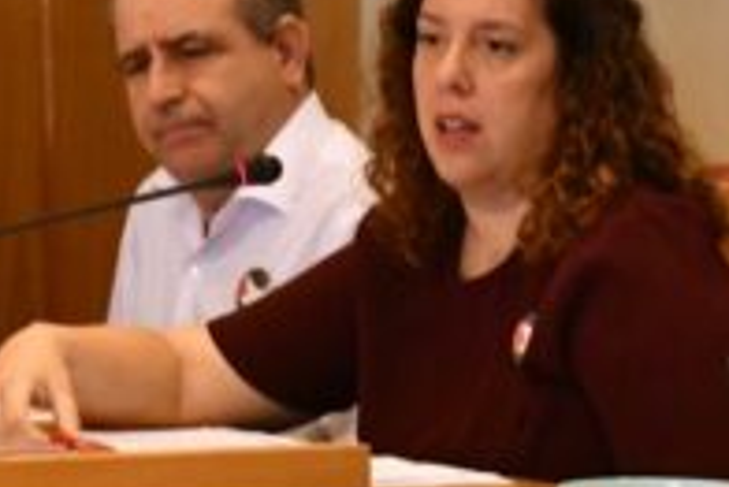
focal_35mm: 322
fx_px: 6525
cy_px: 359
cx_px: 495
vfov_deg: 4.3
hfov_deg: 6.4
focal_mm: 55
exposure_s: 1/125
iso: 2800
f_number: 5.6
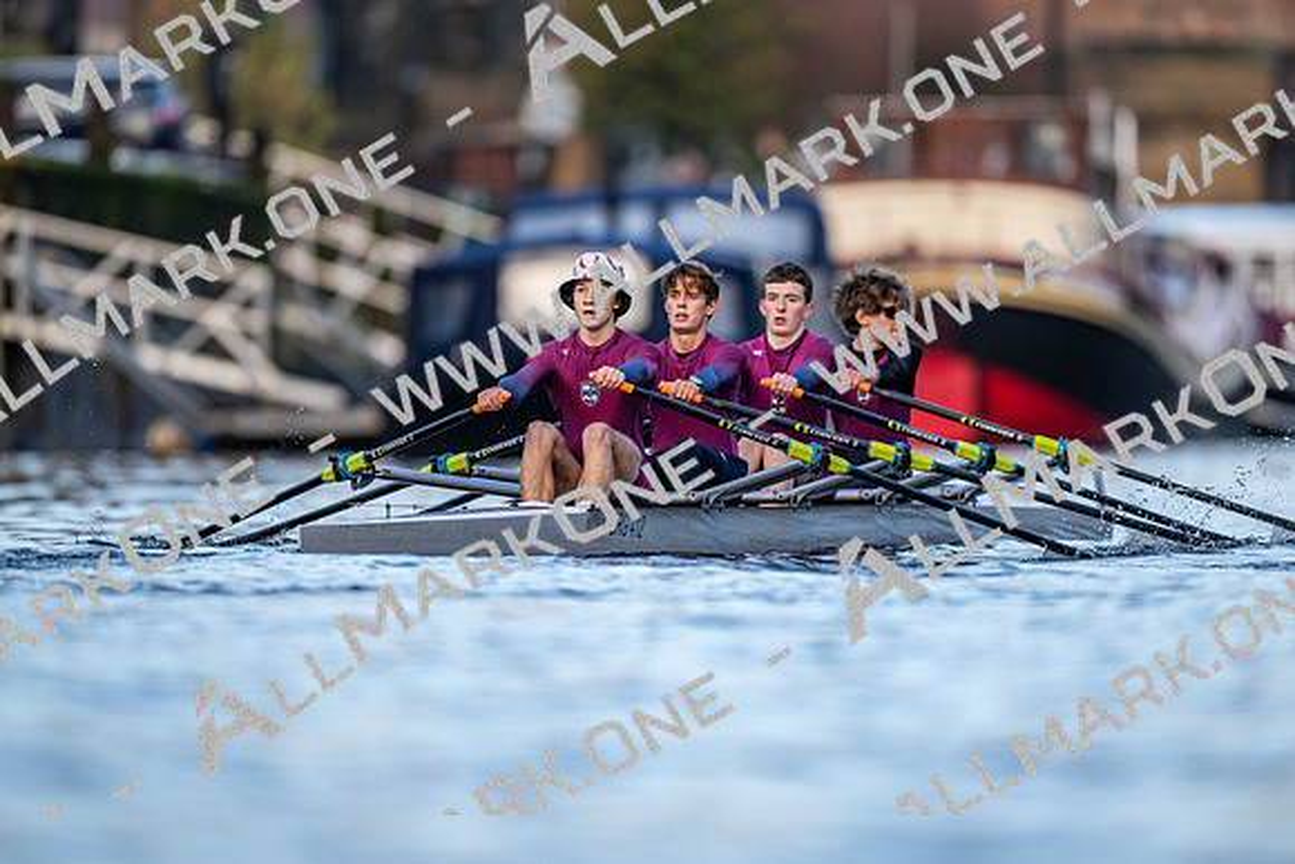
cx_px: 648
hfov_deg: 3.4
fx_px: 21587
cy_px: 432
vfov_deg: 2.3
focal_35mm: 600
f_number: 4
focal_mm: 600
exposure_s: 1/2500
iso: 1100
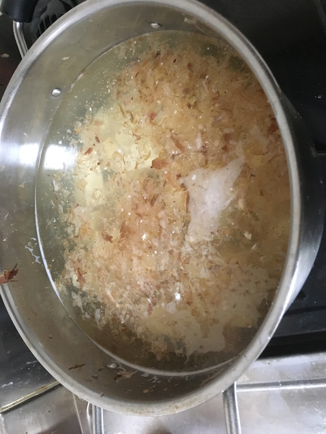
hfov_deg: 48.2
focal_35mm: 29
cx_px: 163
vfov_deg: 61.7
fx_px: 364
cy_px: 217
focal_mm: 4.15
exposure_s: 1/15
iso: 200
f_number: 2.2
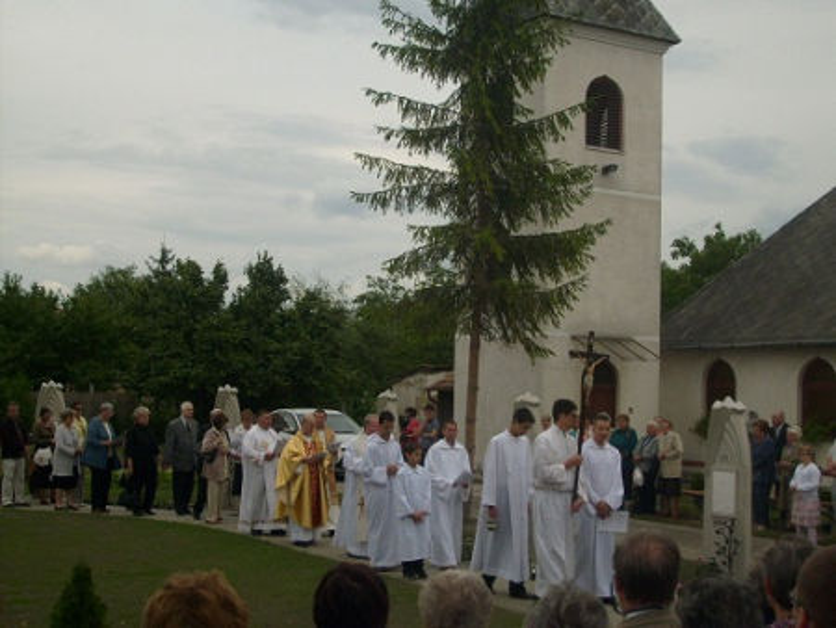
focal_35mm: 52
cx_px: 418
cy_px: 314
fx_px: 1257
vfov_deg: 28.1
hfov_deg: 36.8
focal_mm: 8.7
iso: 80
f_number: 8.4
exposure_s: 1/180
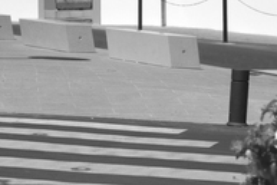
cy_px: -17
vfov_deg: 7.1
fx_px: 1494
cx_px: 88
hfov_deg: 10.6
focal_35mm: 194
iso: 200
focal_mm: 50
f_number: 5.6
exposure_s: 1/1600
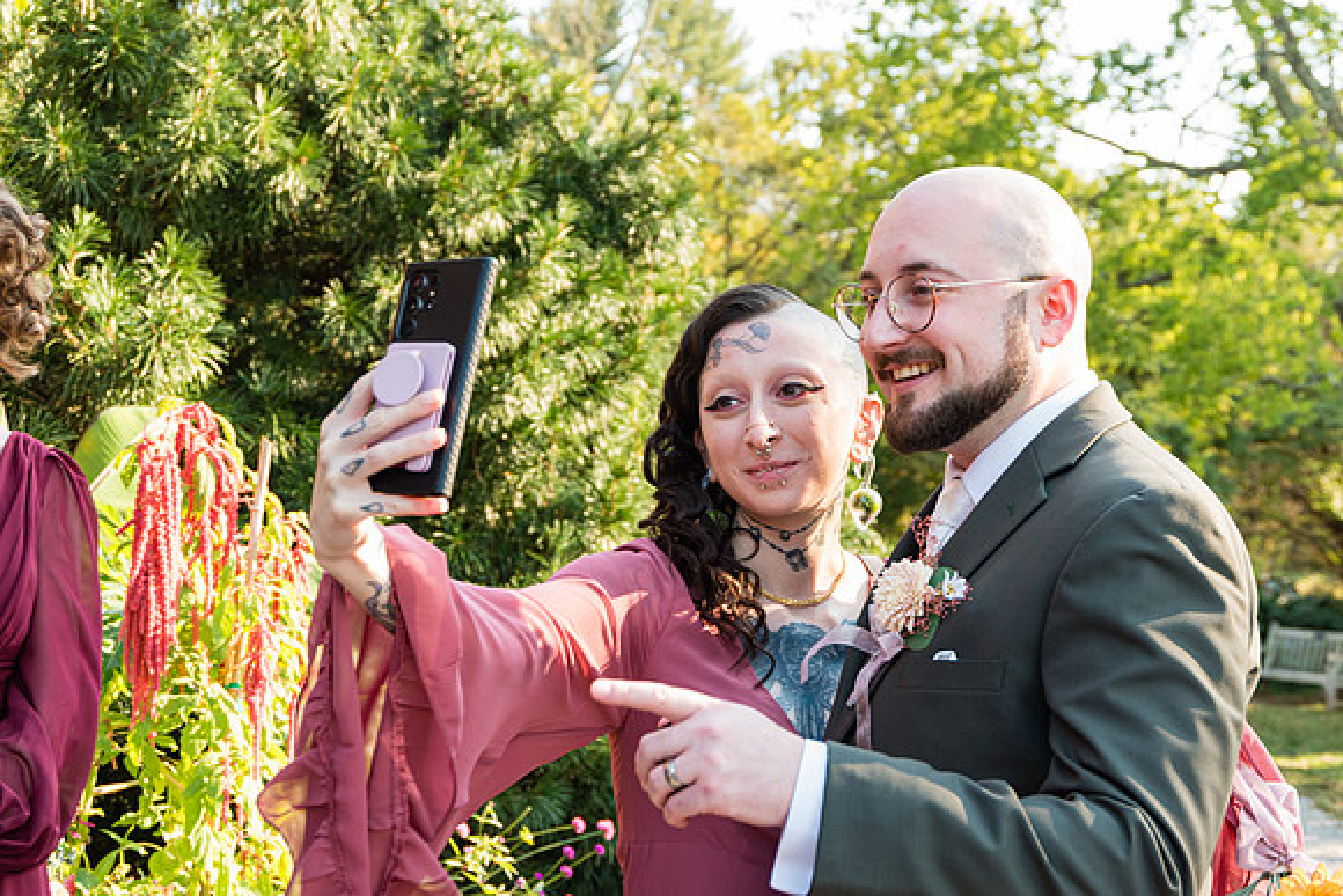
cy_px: 448
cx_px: 672
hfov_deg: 34.2
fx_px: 2186
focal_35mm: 59
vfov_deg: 23.2
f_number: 7.1
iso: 500
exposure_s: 1/125
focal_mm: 55
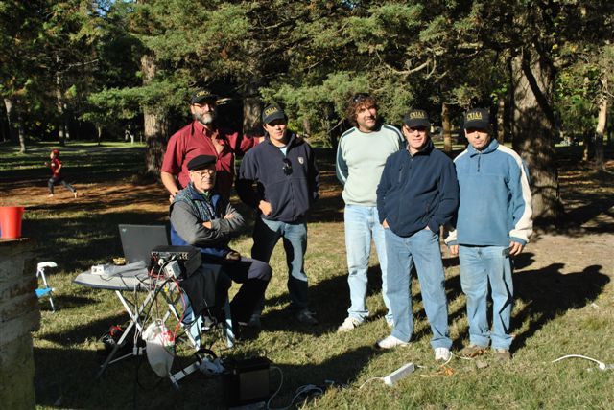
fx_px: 743
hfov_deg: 44.9
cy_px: 205
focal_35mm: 44
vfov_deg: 30.9
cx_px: 307
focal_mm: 29
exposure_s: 1/200
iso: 100
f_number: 7.1
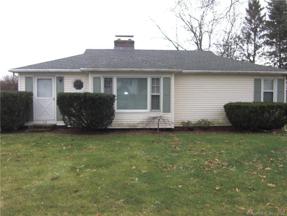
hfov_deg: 55.4
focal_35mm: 33
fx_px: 274
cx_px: 144
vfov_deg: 42.9
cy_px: 108
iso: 50
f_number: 2.7
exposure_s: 1/125
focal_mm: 5.8
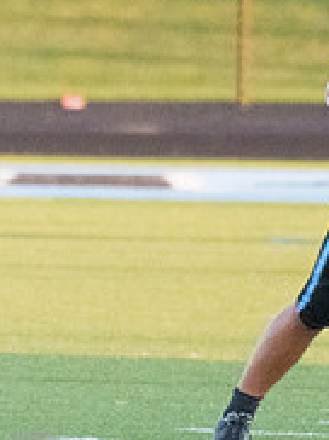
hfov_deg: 1.2
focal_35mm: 1195
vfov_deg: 1.7
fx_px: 15179
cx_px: -351
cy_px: 160
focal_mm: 260
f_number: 5.6
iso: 5000
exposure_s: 1/2000
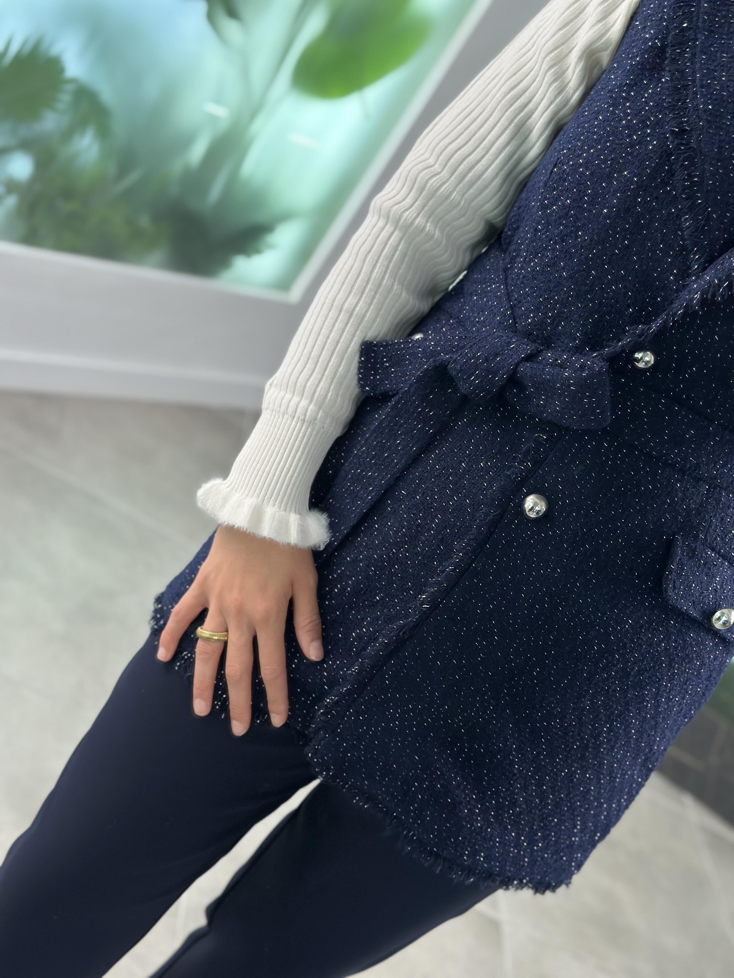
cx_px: 367
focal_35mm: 48
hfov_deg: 30.3
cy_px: 489
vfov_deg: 39.7
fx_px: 1357
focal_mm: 6.86
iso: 64
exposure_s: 1/151
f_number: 1.78
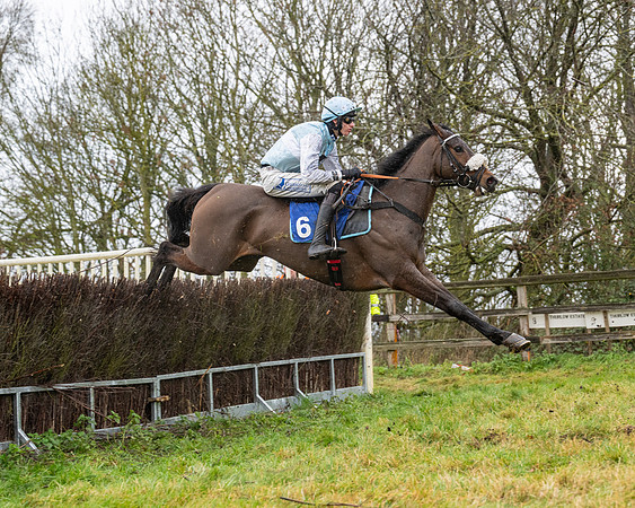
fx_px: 1481
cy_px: 254
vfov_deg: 19.4
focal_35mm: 79
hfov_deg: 24.2
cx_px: 329
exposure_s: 1/1250
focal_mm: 70
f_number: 4
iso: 800
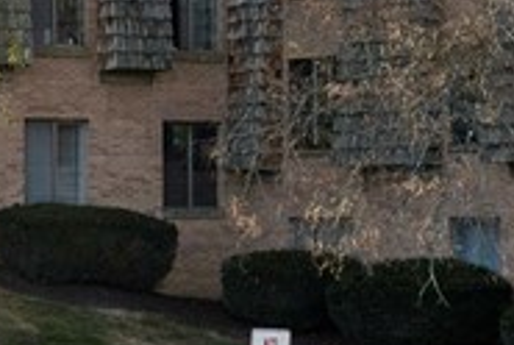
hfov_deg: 12.5
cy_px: 231
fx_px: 2345
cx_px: 361
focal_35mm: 164
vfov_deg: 8.4
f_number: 2.8
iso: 320
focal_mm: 14.4
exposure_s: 1/640
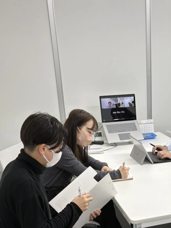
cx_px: 140
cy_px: 188
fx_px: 336
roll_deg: +1.8
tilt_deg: -22.1
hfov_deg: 27.9
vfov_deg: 36.0
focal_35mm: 51
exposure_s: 1/122
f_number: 1.6
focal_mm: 5.96
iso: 50
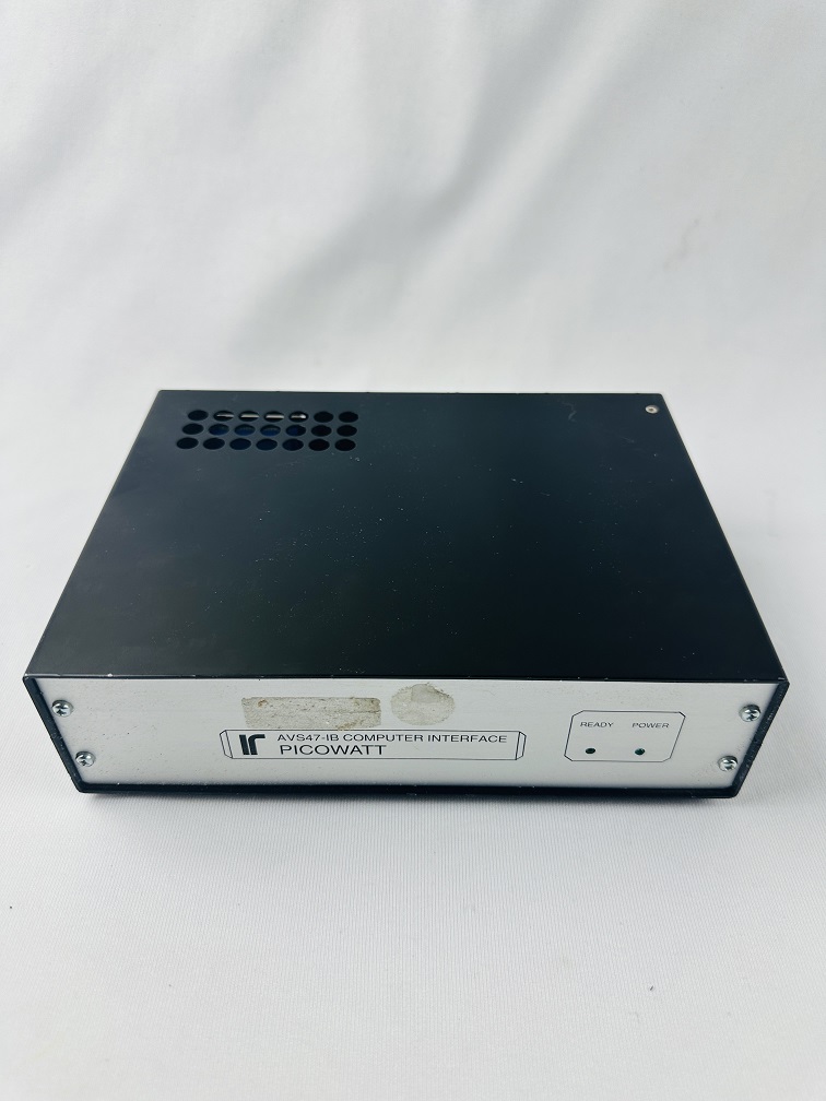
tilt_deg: -41.0
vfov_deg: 71.6
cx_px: 413
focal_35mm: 24
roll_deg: -2.3
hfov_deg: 56.8
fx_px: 764
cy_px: 550
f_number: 1.78
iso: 64
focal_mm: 6.86
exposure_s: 1/120
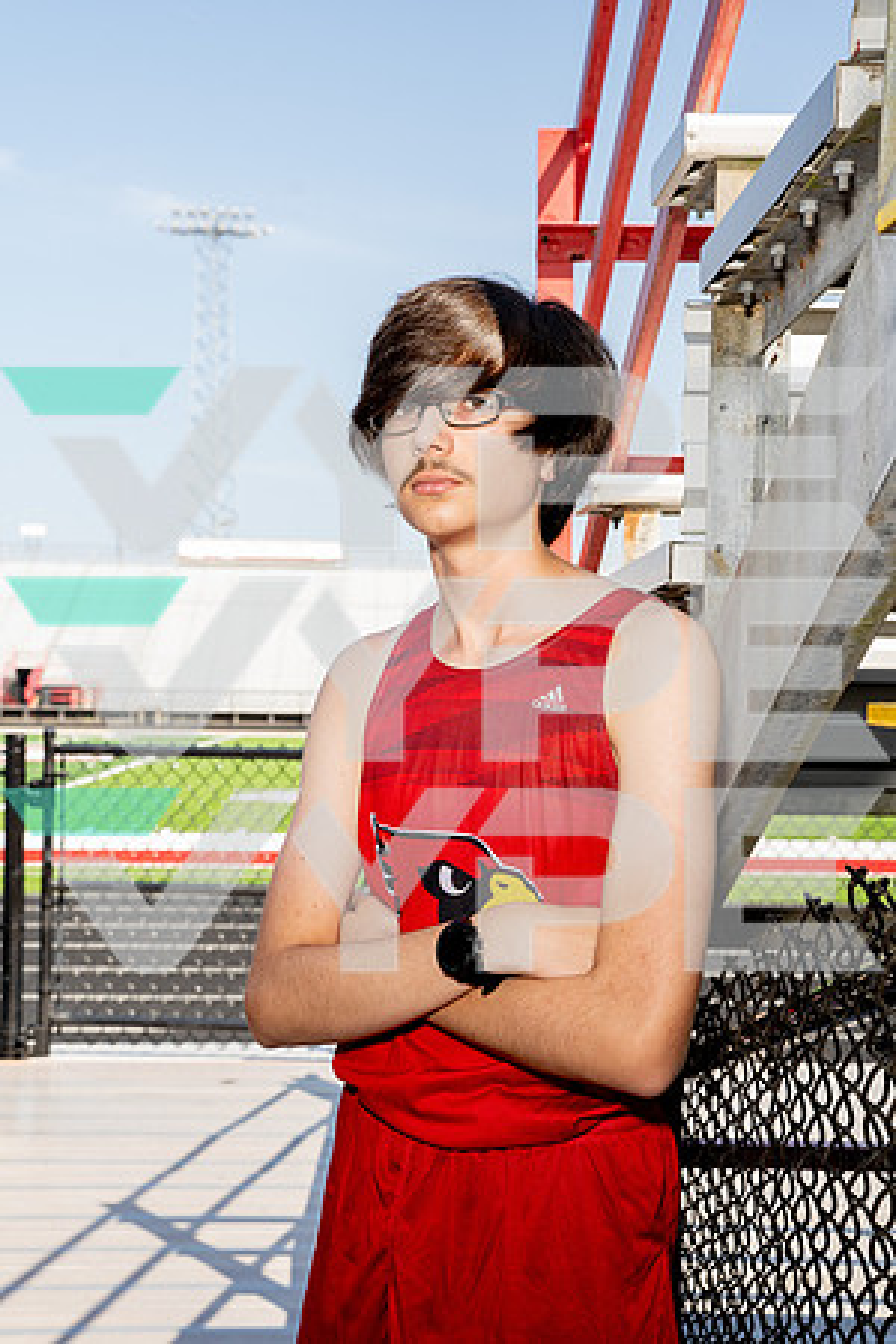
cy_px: 672
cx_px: 448
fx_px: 1829
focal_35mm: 49
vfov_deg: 40.3
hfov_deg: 27.5
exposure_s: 1/250
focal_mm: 49
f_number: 8
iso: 250
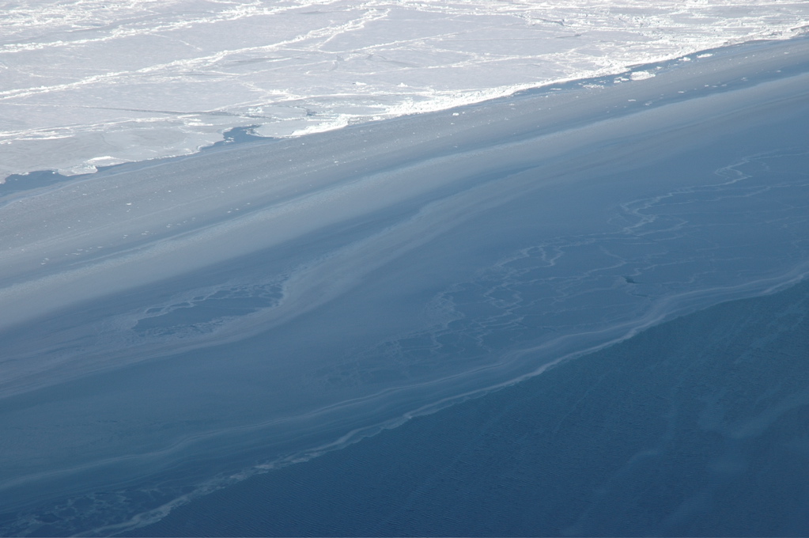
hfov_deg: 19.5
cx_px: 404
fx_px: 2357
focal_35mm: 105
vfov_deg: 13.0
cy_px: 269
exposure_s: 1/320
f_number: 9
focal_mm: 70
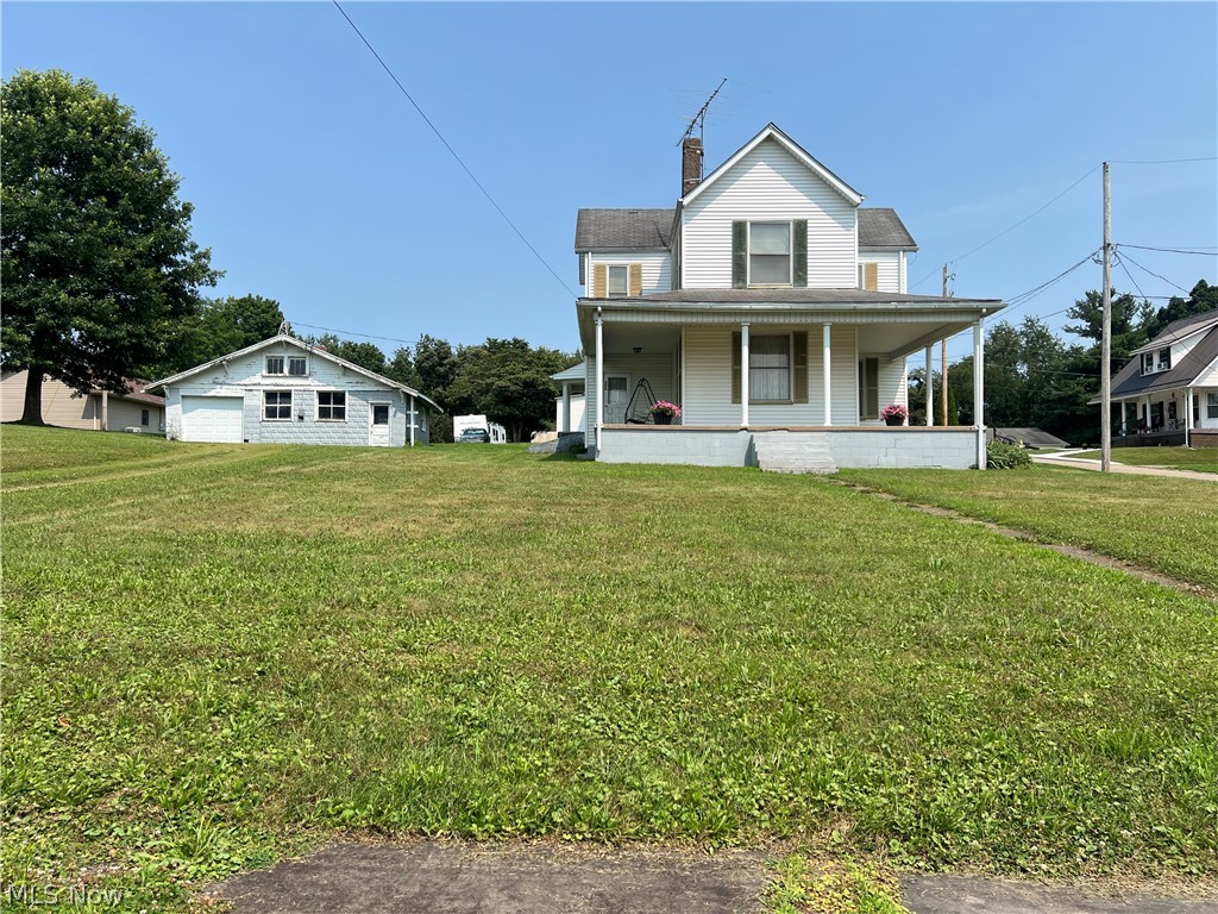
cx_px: 609
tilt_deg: +3.8
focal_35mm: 26
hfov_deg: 67.3
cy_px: 457
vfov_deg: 53.1
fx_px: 915
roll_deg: +1.0
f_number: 1.5
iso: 50
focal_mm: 5.7
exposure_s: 1/4274
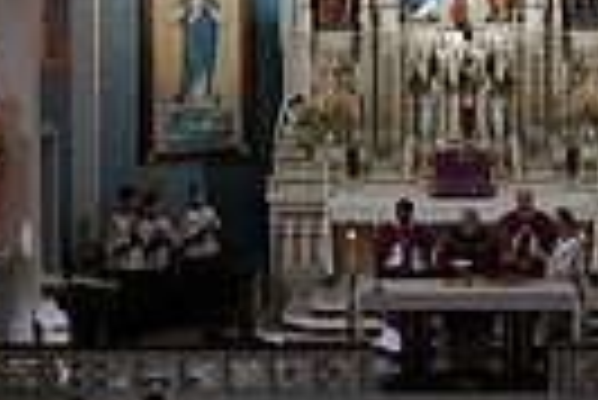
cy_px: -43
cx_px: 445
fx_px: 2029
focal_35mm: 122
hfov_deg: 16.7
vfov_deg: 11.1
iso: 4000
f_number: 13
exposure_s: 1/100
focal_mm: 28
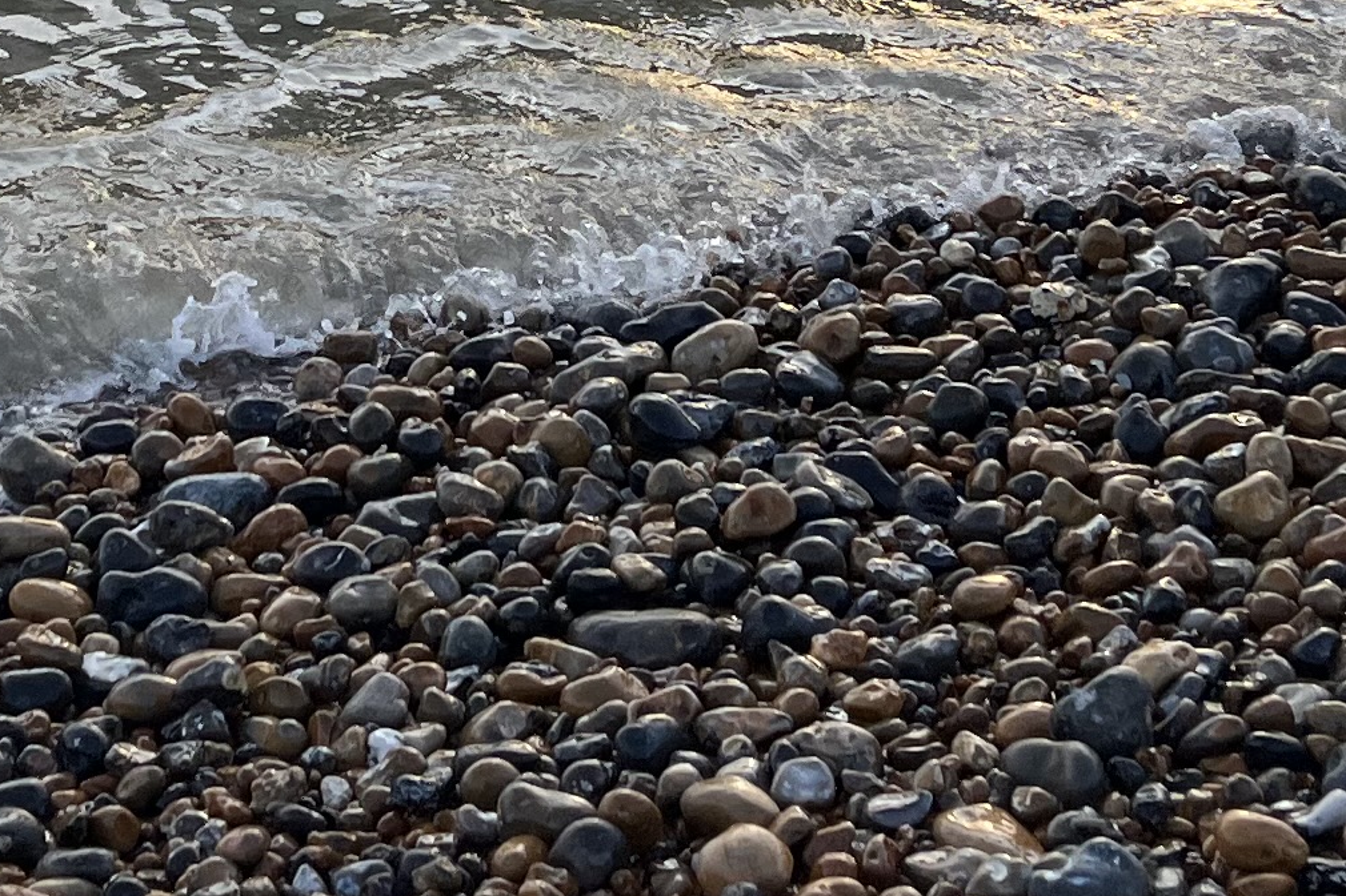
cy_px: -359
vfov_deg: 12.2
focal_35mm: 108
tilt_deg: -18.2
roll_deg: -0.4
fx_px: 4037
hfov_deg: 18.8
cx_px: 323
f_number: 1.5
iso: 50
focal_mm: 5.7
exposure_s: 1/2299
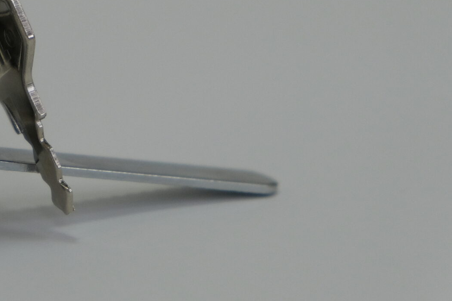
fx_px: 2549
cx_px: -49
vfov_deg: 6.8
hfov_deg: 10.0
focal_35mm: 203
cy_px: 93
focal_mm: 55
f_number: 4
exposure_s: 1/160
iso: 800
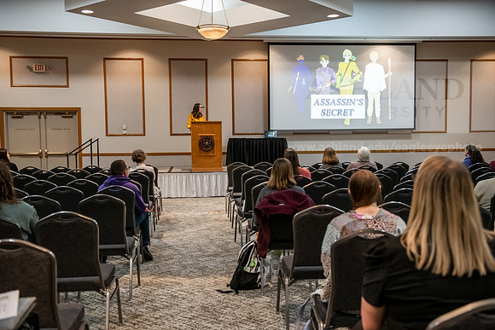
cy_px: 165
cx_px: 248
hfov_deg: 50.7
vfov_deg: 35.1
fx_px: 523
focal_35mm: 38
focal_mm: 38
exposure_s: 1/200
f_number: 3.5
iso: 2500
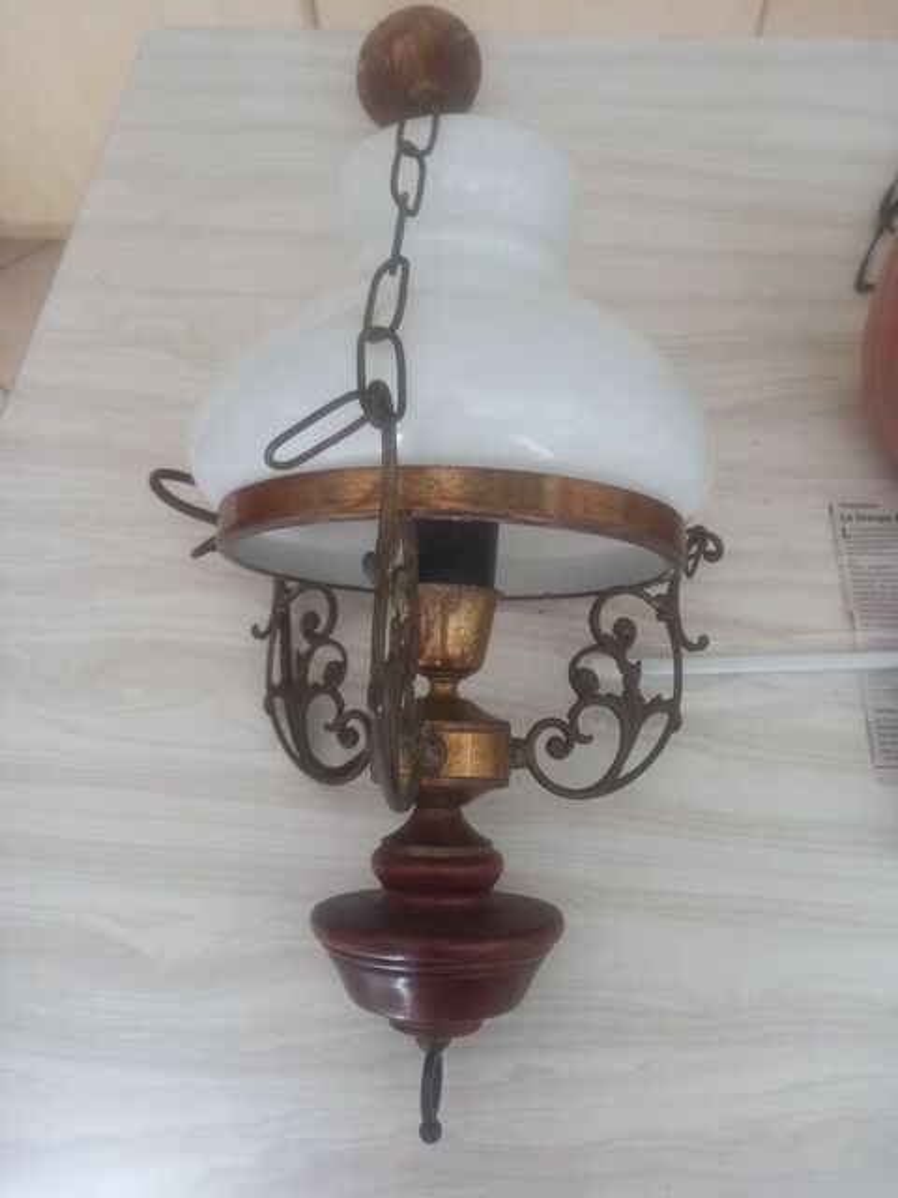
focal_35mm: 25
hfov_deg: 54.9
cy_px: 599
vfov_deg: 69.4
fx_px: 865
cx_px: 449
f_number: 2
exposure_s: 1/60
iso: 200
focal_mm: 4.6
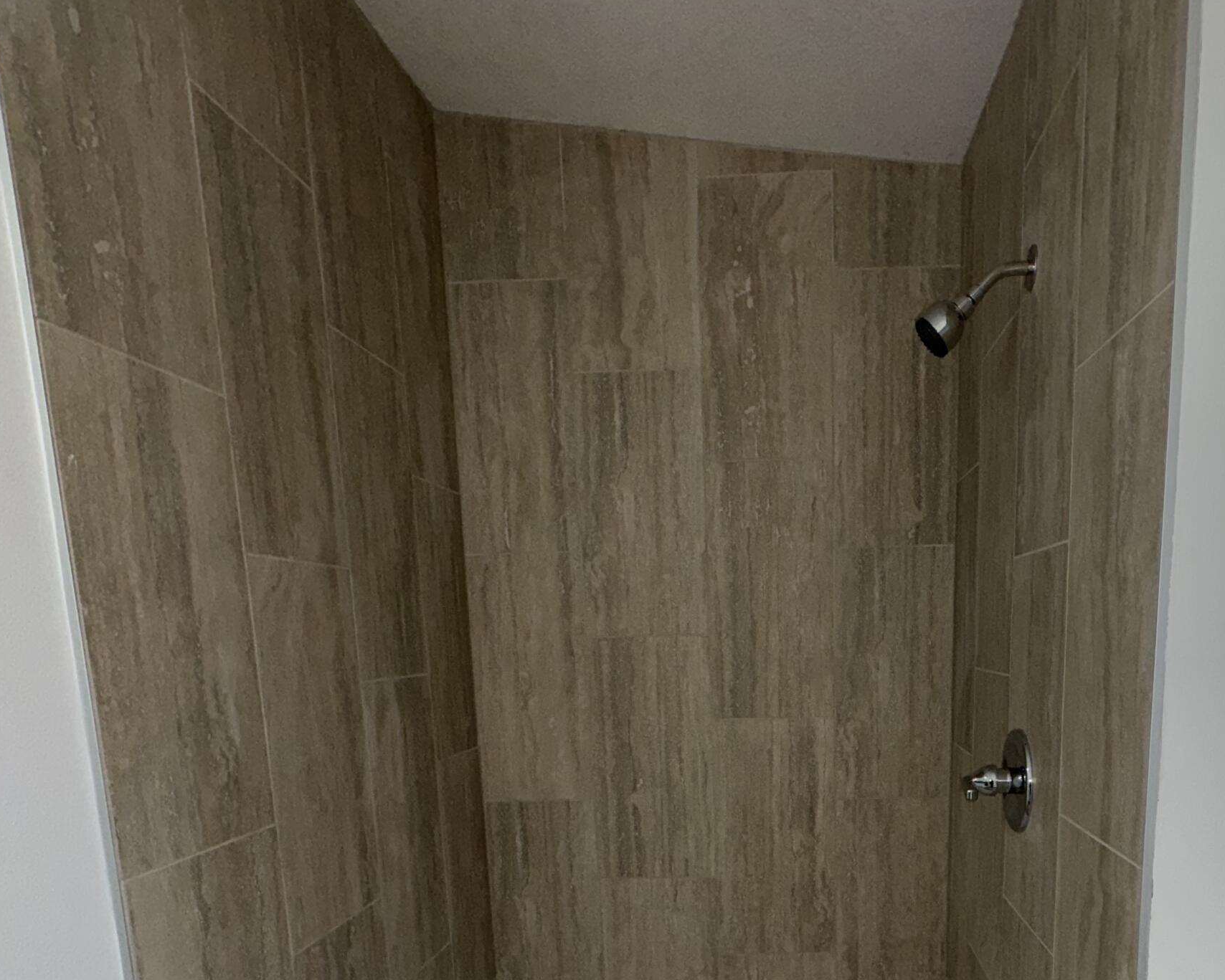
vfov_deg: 54.9
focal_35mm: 24
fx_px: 870
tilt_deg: -10.4
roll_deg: +1.0
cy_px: 778
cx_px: 770
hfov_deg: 69.1
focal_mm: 2.22
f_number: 2.2
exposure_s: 1/122
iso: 64
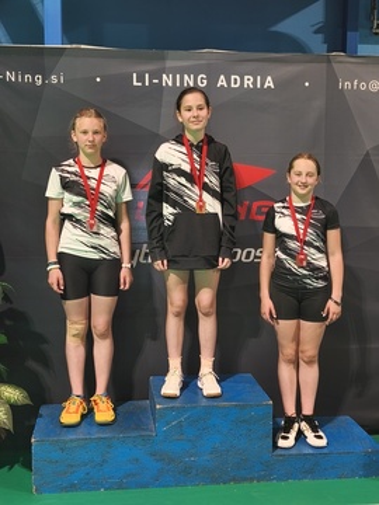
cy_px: 252
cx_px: 190
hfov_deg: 32.9
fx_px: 642
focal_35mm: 44
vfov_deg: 42.9
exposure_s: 1/50
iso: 640
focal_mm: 6.18
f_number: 1.65
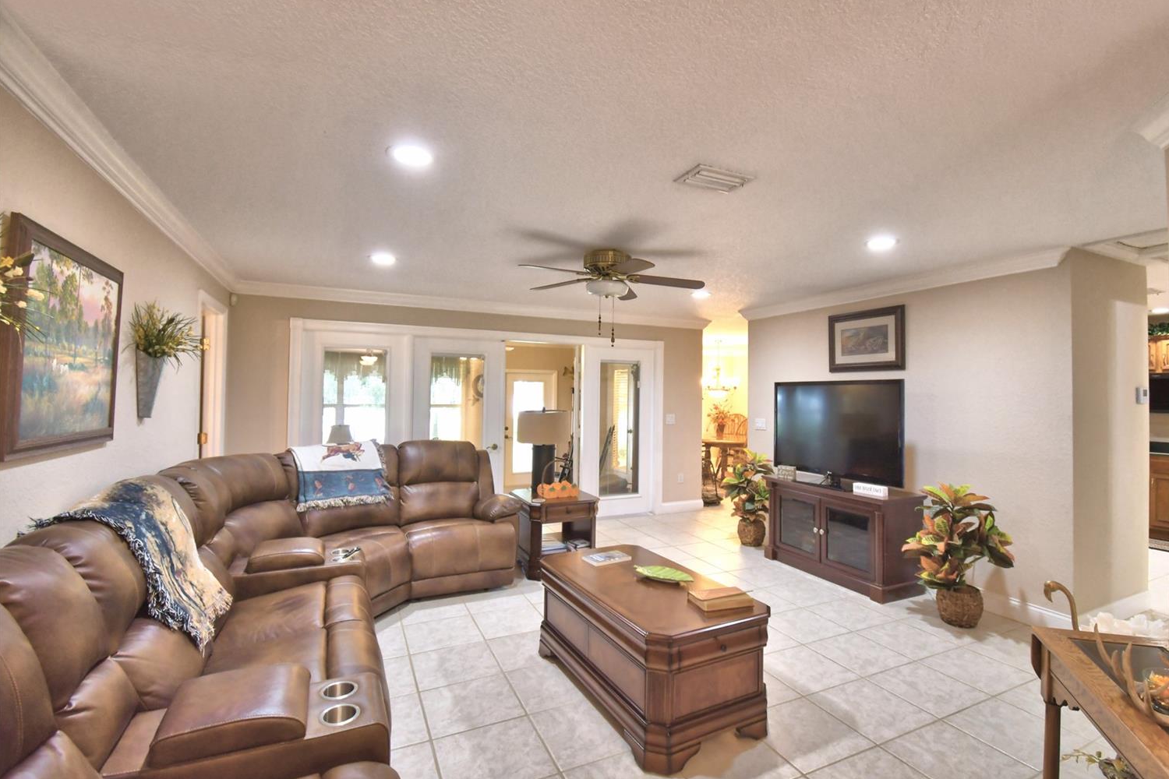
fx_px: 520
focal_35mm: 16
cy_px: 386
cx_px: 621
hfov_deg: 96.6
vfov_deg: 73.7
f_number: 4.5
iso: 500
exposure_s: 1/30
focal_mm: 10
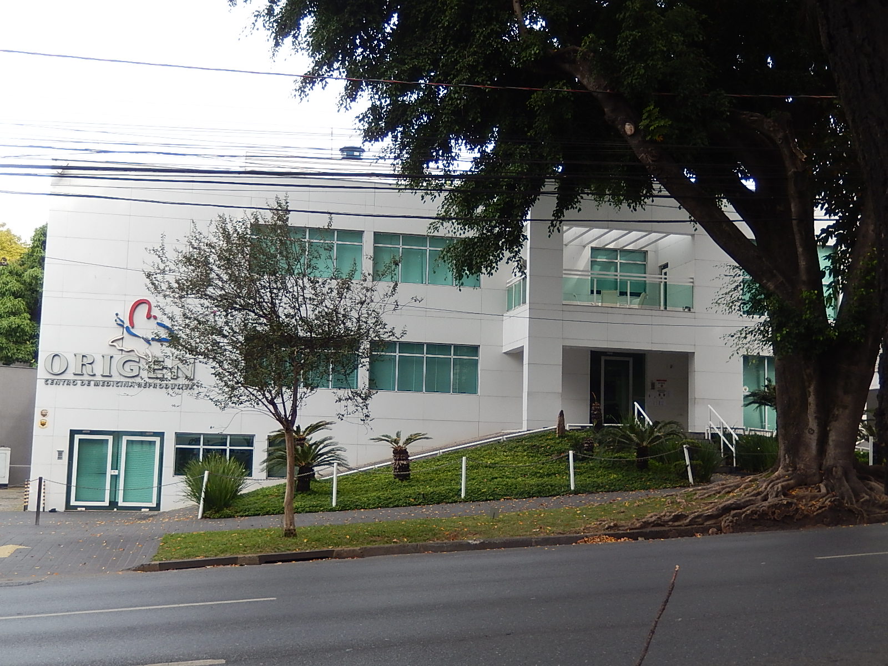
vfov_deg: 35.1
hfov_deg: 45.8
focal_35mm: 41
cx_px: 444
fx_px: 1052
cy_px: 333
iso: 125
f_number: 4.2
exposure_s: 1/250
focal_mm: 7.3
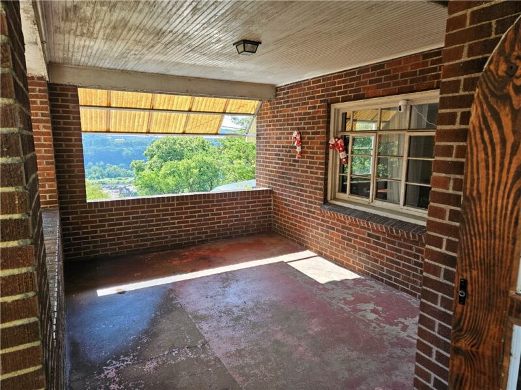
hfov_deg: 73.9
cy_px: 195
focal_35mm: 23
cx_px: 260
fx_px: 346
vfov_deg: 58.9
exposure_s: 1/180
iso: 32
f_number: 1.8
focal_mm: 5.4
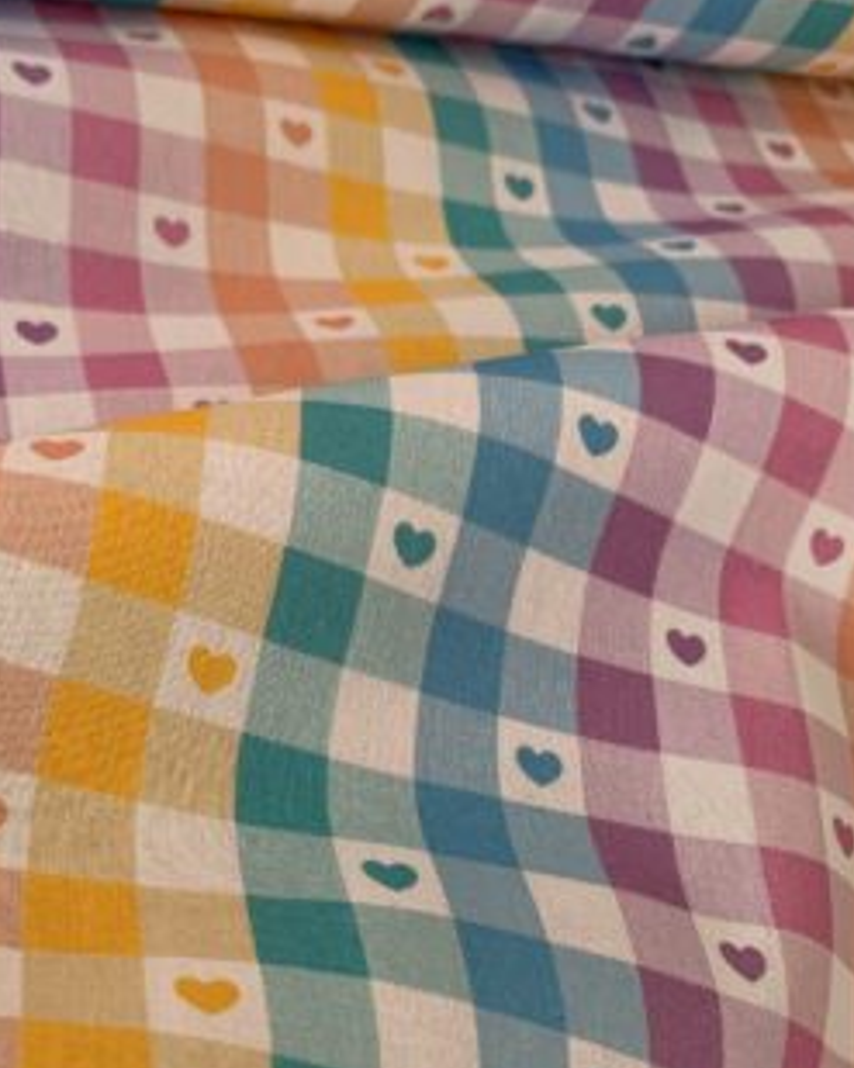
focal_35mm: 42
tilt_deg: -55.8
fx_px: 1328
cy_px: 626
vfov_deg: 43.7
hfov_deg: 35.2
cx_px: 256
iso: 32
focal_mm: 4.25
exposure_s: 1/121
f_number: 1.8
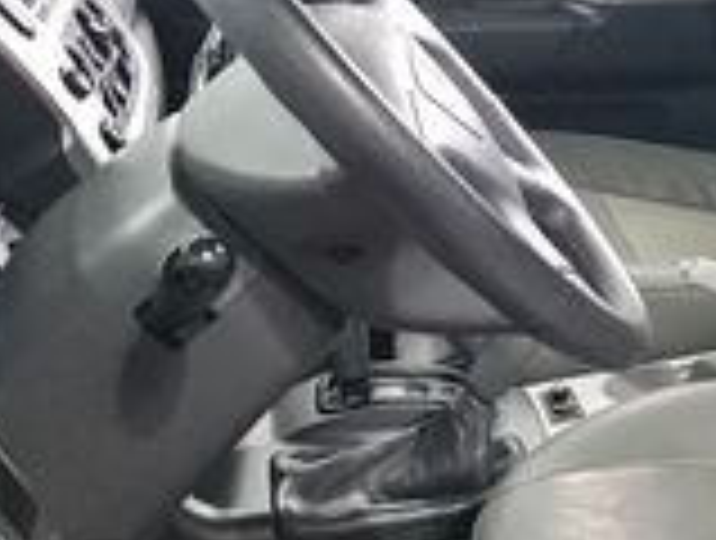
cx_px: 892
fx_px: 1410
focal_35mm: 68
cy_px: 274
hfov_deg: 25.2
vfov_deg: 21.7
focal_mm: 5.4
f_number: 1.8
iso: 640
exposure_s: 1/60
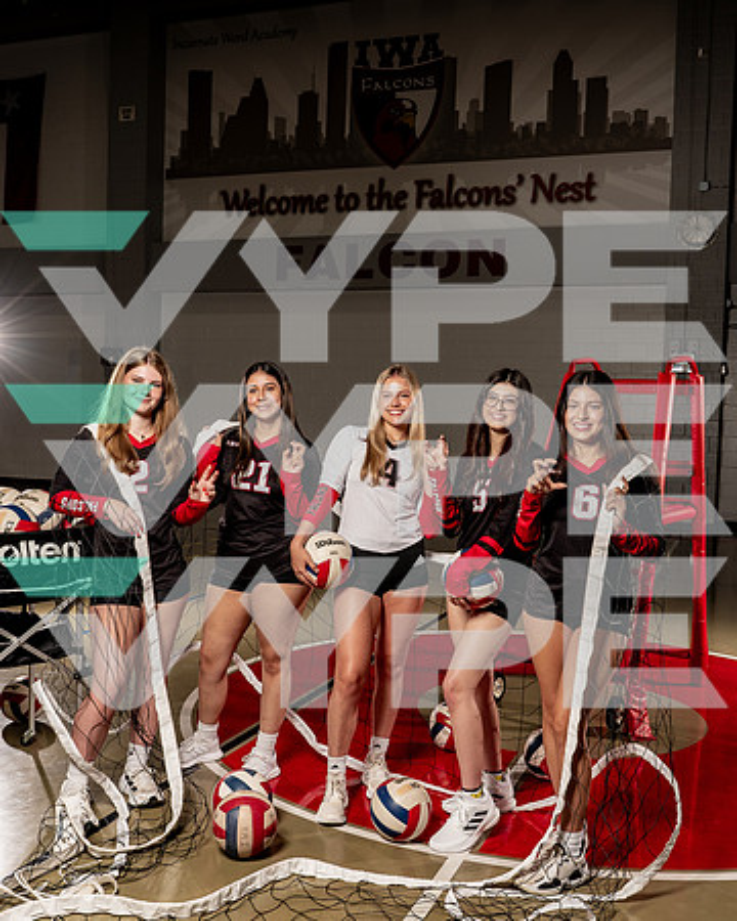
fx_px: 1060
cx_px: 360
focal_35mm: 39
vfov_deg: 47.0
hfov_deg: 38.3
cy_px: 461
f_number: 8
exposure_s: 1/250
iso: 100
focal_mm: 25
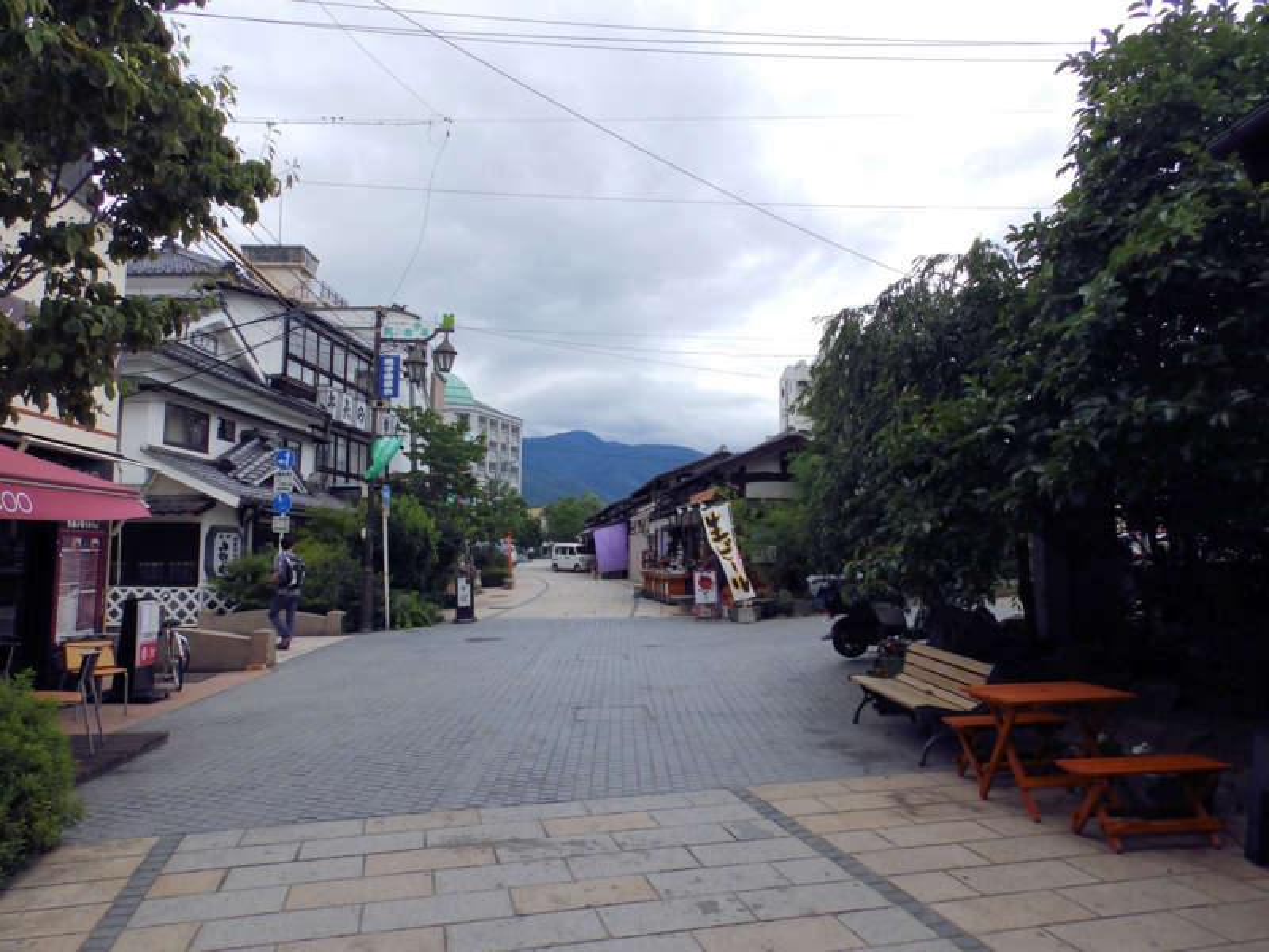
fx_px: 807
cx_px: 634
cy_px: 476
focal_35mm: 22
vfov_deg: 61.1
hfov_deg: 76.4
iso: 80
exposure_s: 1/160
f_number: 4.5
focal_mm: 4
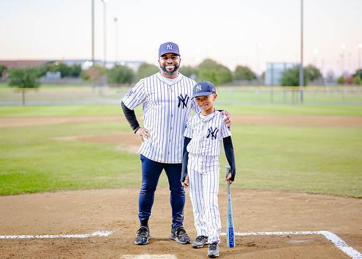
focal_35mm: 65
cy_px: 129
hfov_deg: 30.3
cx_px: 178
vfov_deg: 21.9
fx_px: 668
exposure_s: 1/640
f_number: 1.2
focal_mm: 50
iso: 500
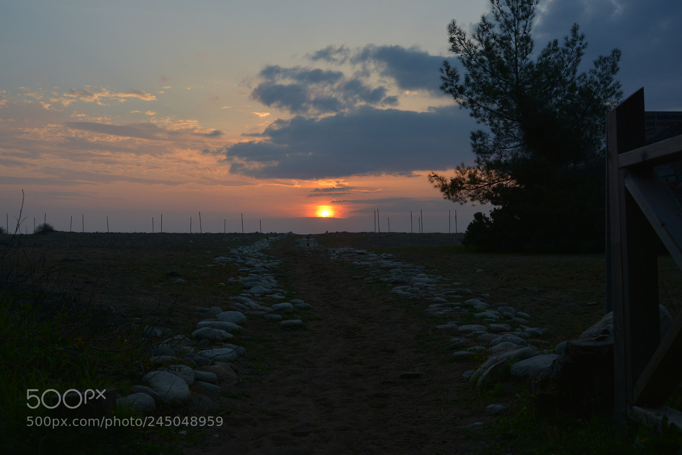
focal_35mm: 42
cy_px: 228
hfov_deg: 46.4
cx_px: 341
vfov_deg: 31.9
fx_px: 795
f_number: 7.1
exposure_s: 1/320
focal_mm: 28
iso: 250
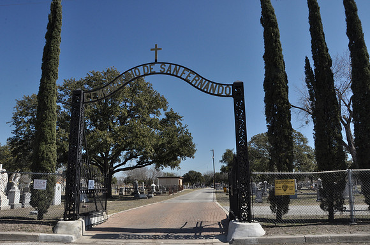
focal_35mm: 27
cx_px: 185
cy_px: 122
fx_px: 277
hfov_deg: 67.5
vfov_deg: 47.8
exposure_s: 1/60
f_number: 22
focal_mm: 18
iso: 360
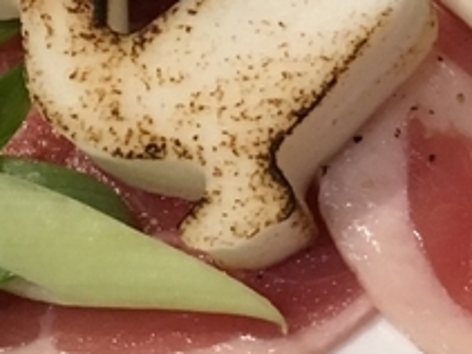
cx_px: 358
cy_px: -108
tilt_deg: -58.8
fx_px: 2249
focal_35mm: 165
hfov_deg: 11.9
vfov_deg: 8.8
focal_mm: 4.15
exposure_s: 1/30
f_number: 2.2
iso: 100
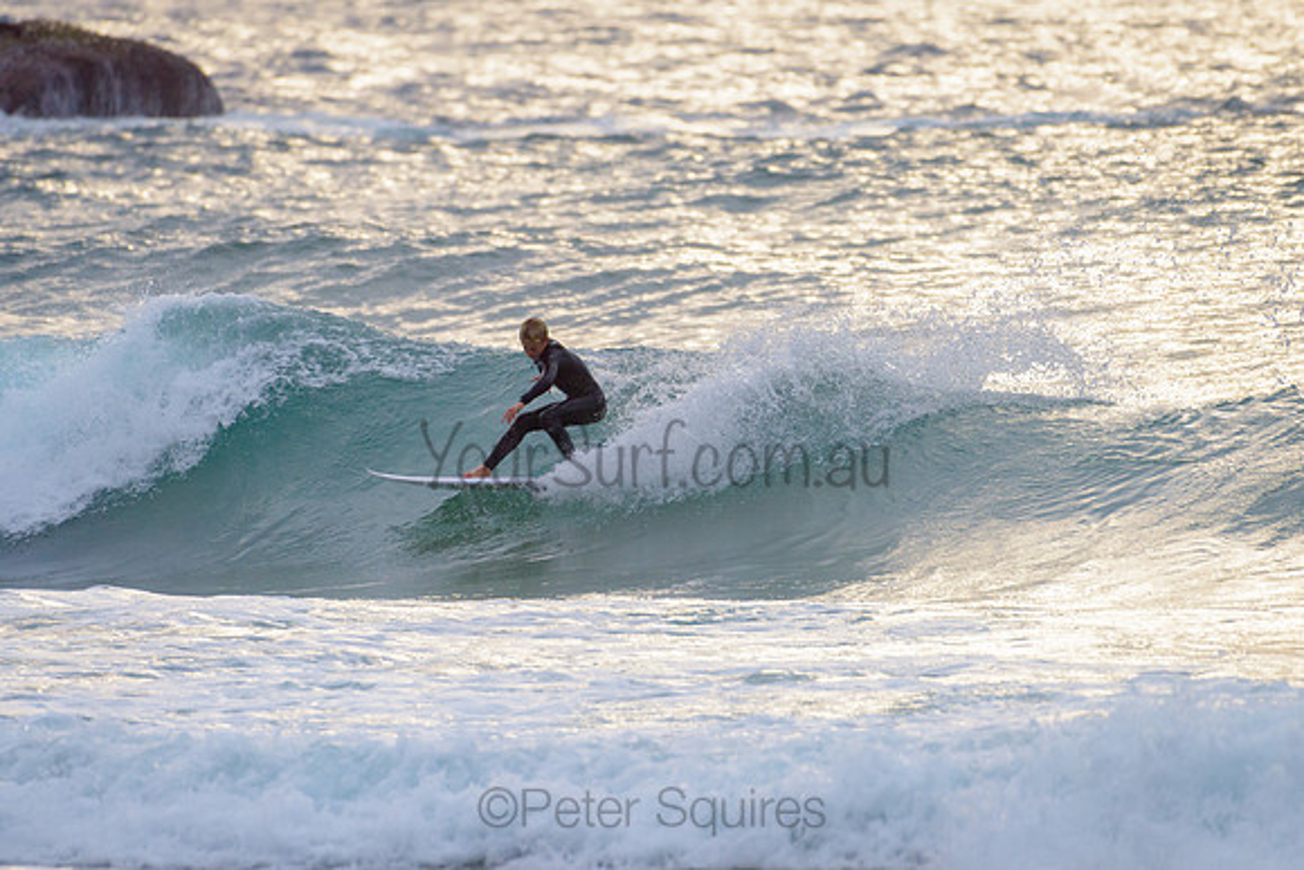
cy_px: 427
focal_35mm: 613
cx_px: 632
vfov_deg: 2.2
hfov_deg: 3.4
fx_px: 22214
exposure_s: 1/1250
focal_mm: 500
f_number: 5.6
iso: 360
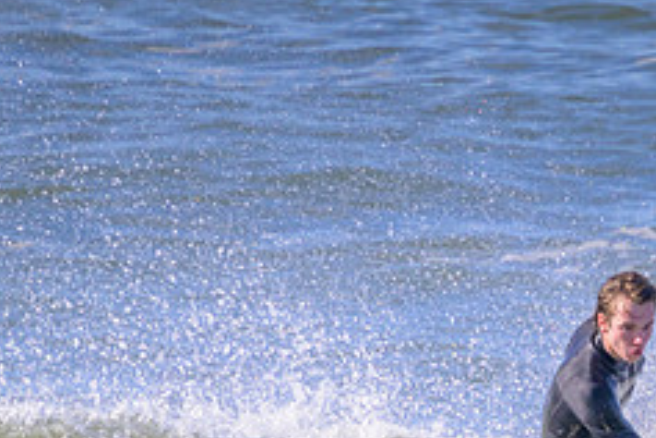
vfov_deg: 0.7
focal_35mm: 1958
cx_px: 603
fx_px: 35676
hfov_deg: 1.1
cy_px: 517
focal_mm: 800
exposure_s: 1/2000
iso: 900
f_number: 11
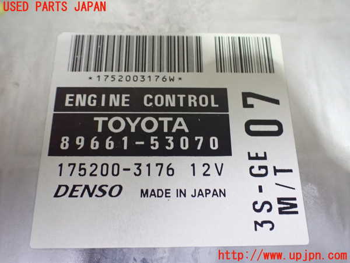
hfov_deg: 60.0
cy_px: 132
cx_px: 175
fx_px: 303
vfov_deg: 46.8
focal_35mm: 30
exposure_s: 1/30
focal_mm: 5.4
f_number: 2.3
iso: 1600
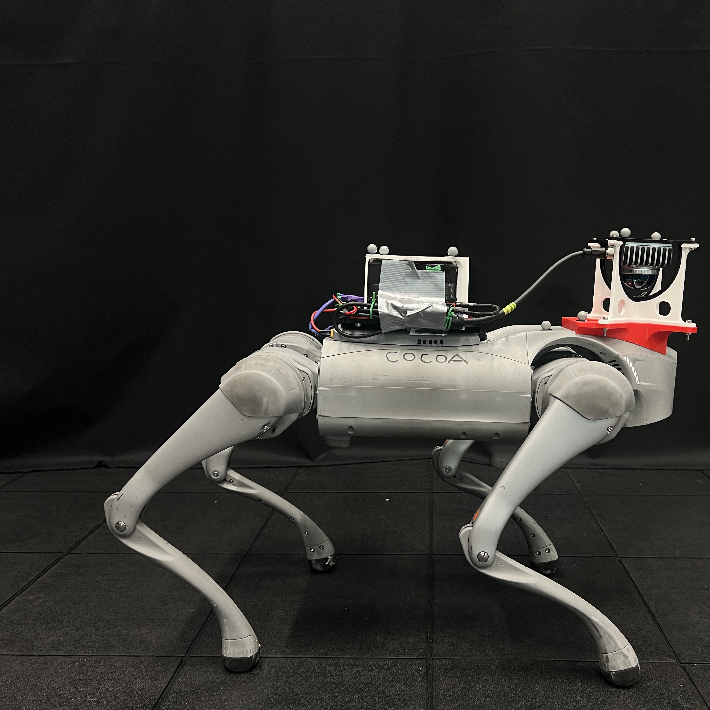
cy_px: 357
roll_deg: +0.7
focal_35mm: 31
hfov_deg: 52.3
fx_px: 719
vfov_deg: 52.5
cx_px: 410
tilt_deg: -9.0
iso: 80
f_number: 1.5
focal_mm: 5.7
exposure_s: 1/50
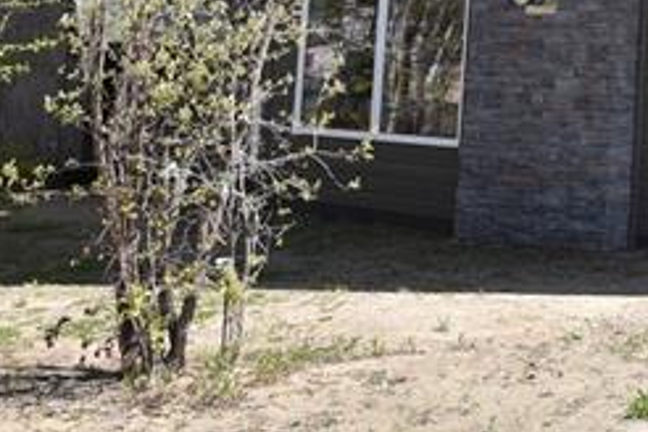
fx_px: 1422
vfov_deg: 16.3
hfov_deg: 19.7
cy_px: -137
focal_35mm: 79
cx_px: 1133
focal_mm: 19
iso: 200
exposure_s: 1/320
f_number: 9
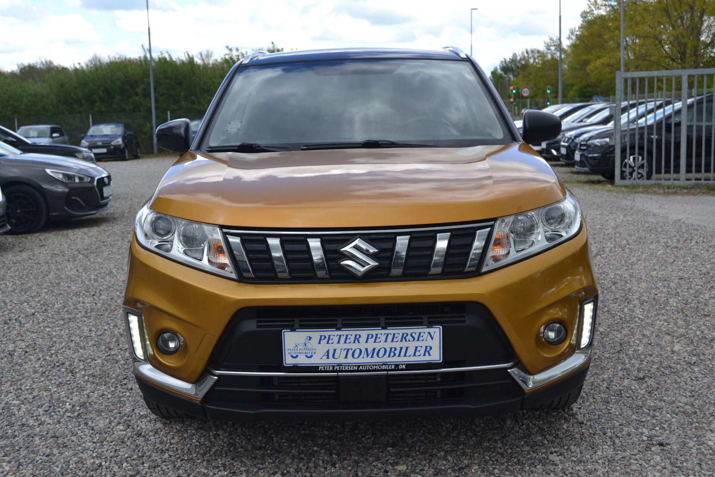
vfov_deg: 34.2
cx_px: 358
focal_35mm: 39
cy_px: 238
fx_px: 775
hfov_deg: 49.6
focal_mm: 26
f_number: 7.1
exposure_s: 1/200
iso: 100
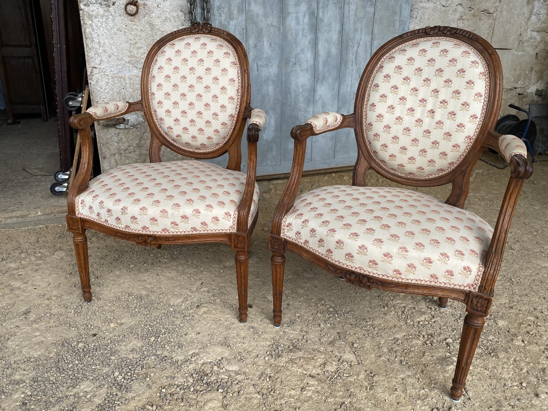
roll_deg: -1.3
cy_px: 206
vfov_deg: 53.1
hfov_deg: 67.3
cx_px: 274
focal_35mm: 26
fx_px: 412
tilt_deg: -20.7
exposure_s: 1/121
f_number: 1.8
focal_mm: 4.25
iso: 80
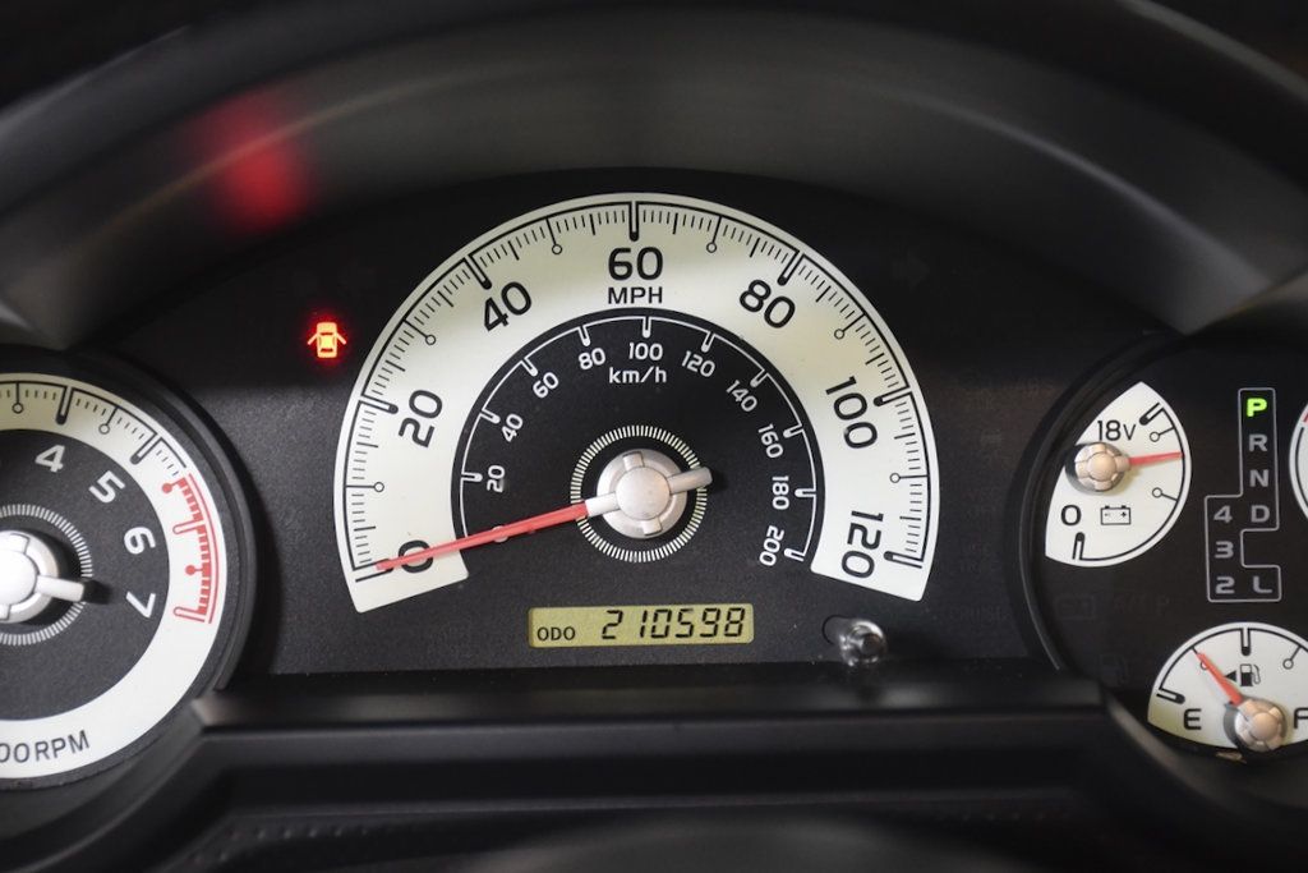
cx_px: 654
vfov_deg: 21.6
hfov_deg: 31.9
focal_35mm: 63
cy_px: 436
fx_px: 2289
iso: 2500
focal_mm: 42
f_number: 4.5
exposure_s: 1/60
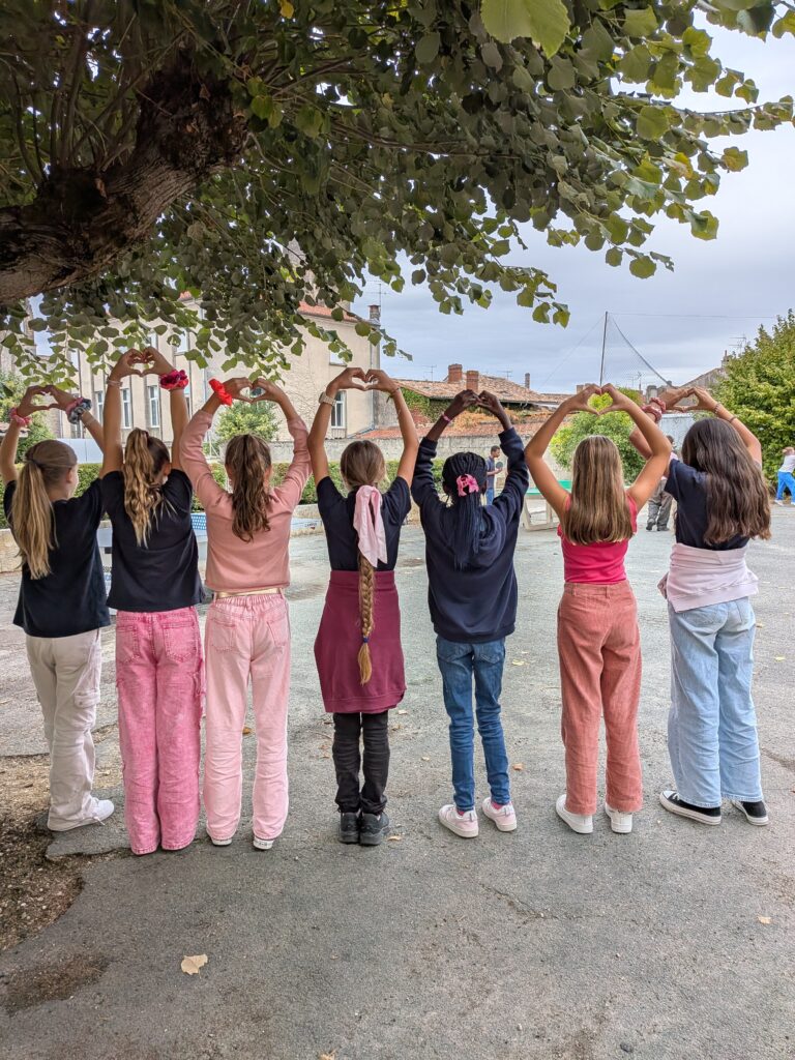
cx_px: 398
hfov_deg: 56.8
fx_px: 735
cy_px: 530
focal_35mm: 24
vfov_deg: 71.6
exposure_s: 1/509
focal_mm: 4.53
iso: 29
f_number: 1.7
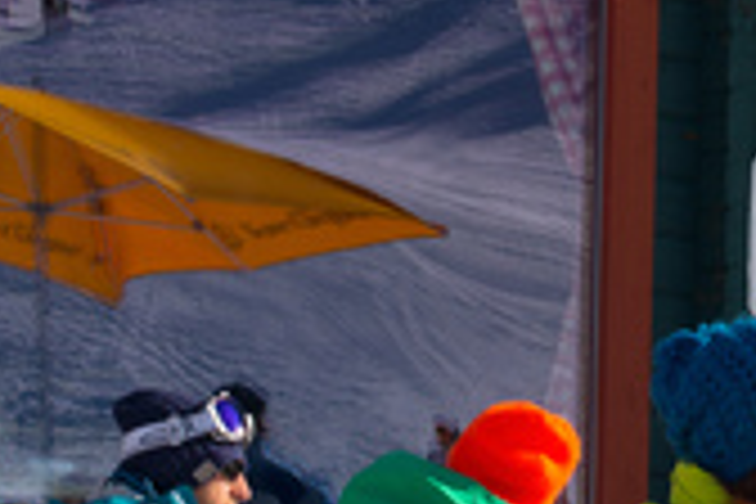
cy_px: -2
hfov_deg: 9.6
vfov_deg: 6.4
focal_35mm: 214
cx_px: 630
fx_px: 4494
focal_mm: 50
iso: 400
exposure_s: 1/100
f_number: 11
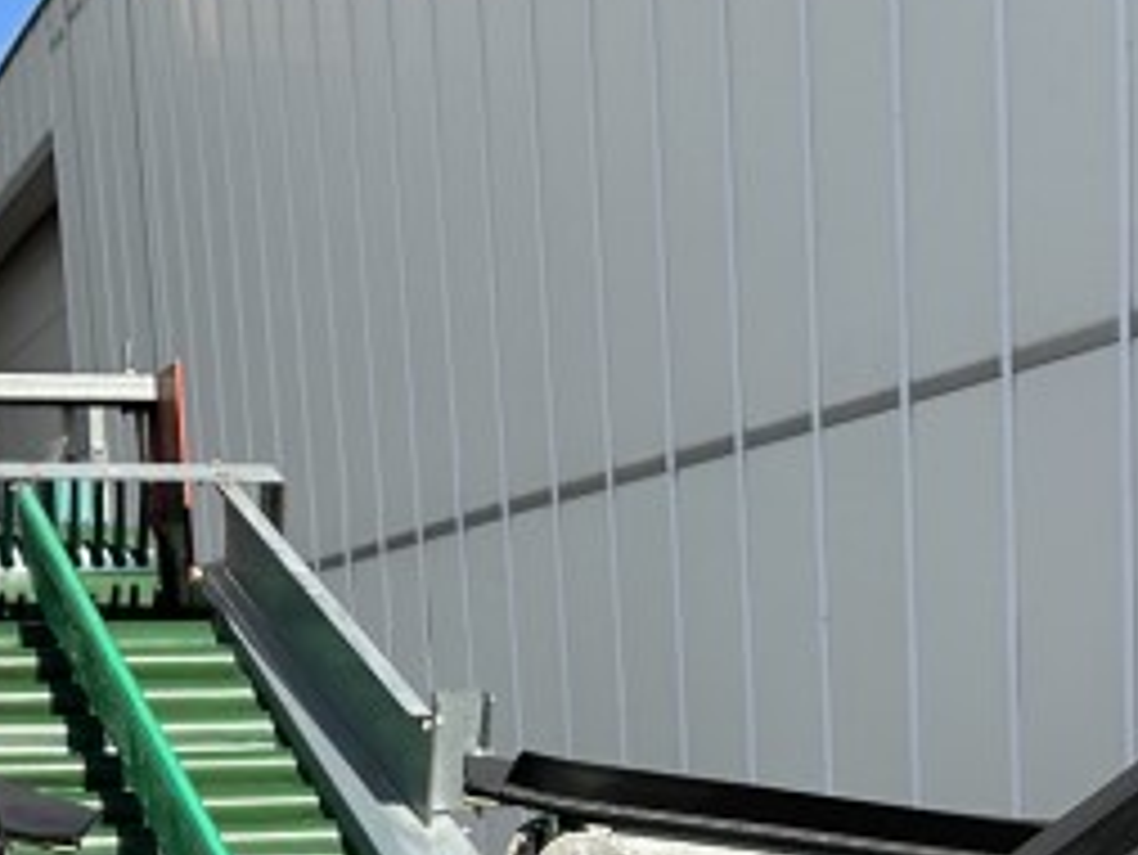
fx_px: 3190
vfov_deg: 14.1
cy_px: 1372
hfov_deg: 20.1
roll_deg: +2.8
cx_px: 796
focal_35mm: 97
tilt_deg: -11.3
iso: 80
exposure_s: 1/3597
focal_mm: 6.86
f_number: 1.78
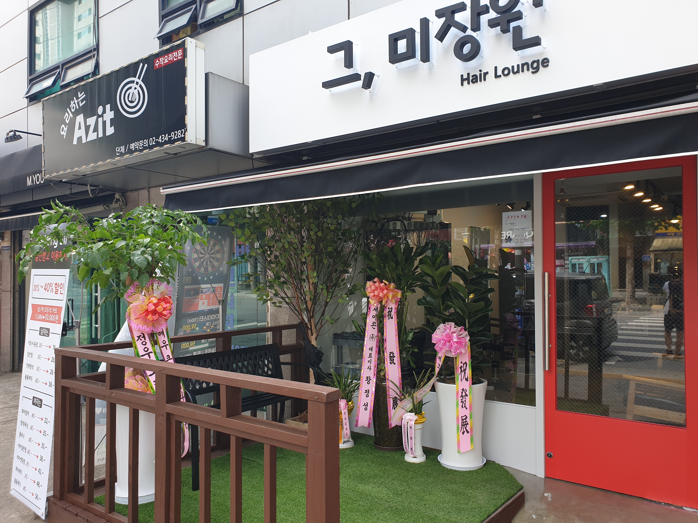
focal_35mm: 26
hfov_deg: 67.3
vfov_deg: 53.1
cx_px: 349
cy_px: 262
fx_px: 524
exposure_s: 1/233
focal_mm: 4.3
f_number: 2.4
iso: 50
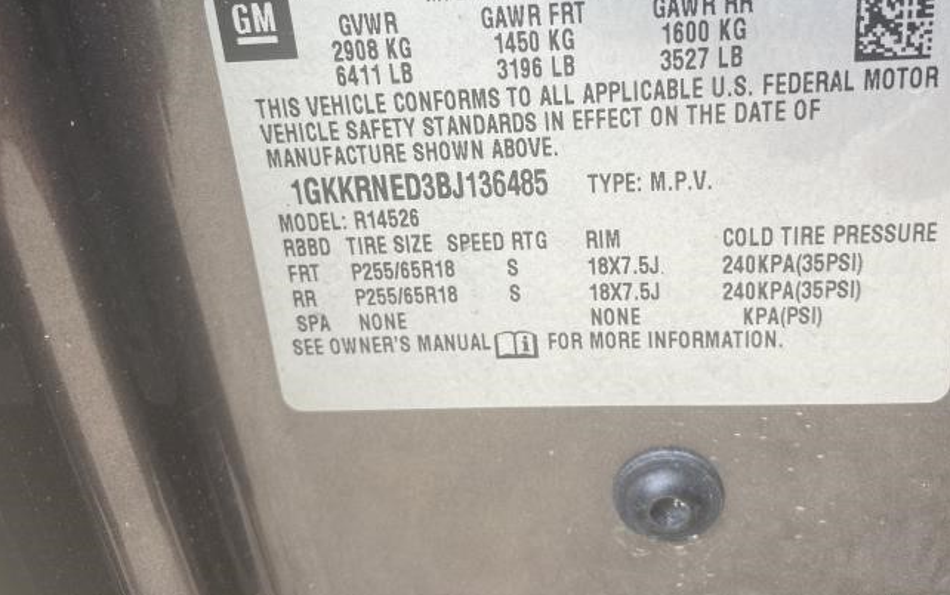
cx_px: 530
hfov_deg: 58.0
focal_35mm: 33
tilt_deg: -26.0
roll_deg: +1.6
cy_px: 173
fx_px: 855
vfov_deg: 37.7
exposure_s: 1/132
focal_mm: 4.25
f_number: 1.8
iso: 32
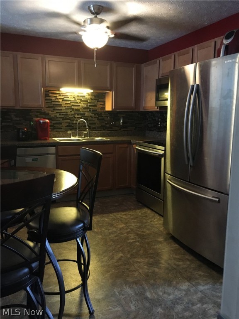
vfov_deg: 61.7
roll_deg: -0.6
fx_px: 267
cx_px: 120
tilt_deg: -10.3
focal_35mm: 29
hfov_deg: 48.2
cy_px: 160
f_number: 2.2
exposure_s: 1/15
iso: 250
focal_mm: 4.15
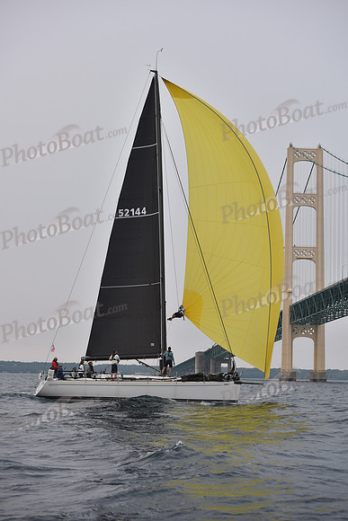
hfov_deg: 19.5
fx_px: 1014
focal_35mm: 70
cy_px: 260
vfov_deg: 28.8
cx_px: 174
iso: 250
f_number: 4.5
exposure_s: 1/640
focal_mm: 70
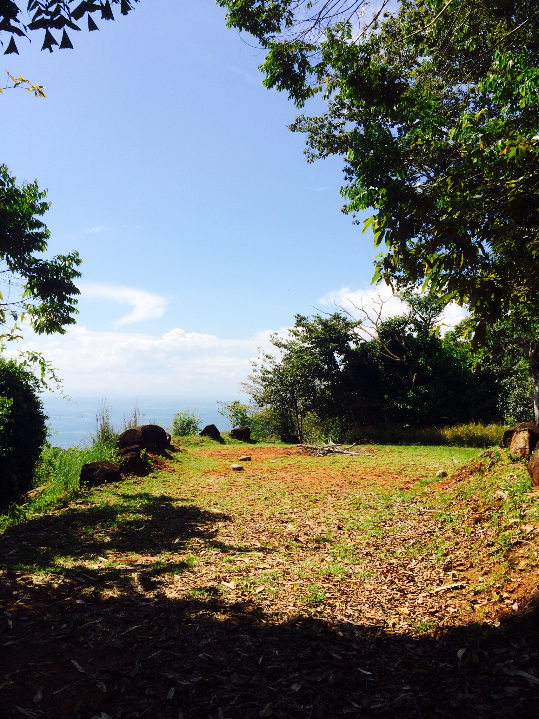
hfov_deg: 46.8
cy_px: 360
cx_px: 270
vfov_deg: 60.0
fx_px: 623
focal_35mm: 30
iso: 32
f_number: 2.2
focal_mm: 4.12
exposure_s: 1/2740
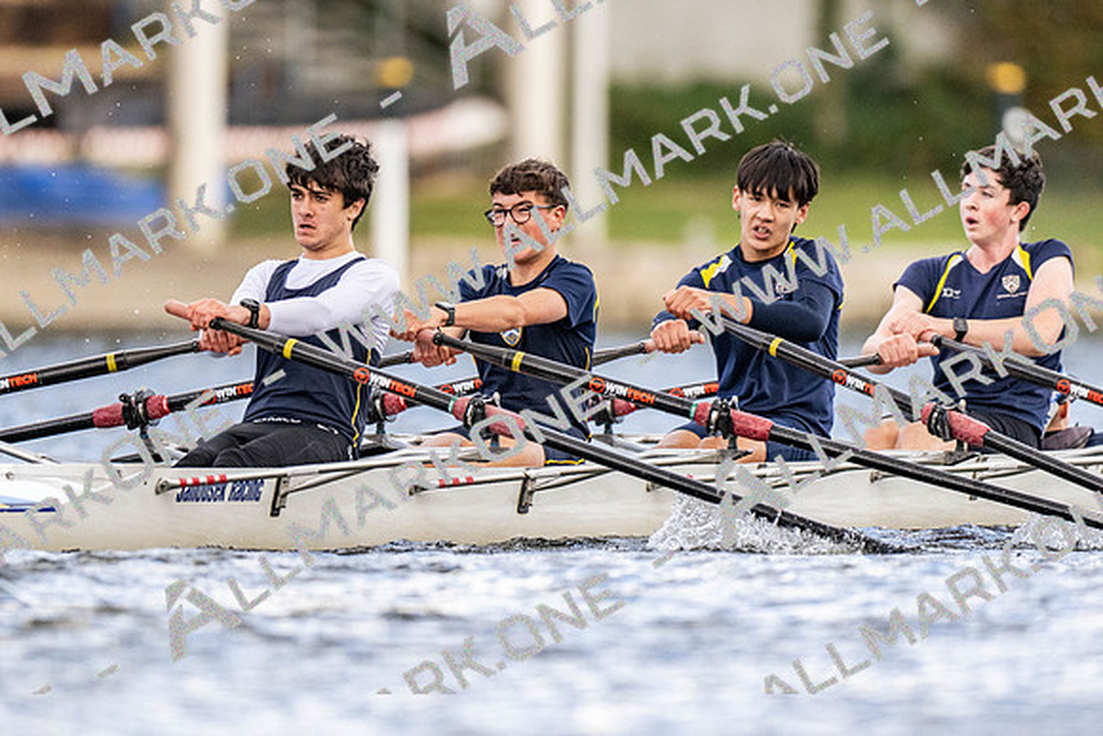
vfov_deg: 1.5
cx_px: 552
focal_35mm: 900
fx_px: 27594
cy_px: 368
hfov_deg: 2.3
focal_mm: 600
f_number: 4
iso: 800
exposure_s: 1/2500
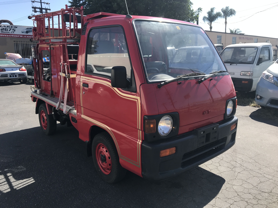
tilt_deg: -10.8
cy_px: 104
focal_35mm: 28
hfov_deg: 63.4
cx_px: 139
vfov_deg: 49.7
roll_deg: +1.6
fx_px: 225
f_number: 1.8
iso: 20
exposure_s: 1/1076
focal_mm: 3.99
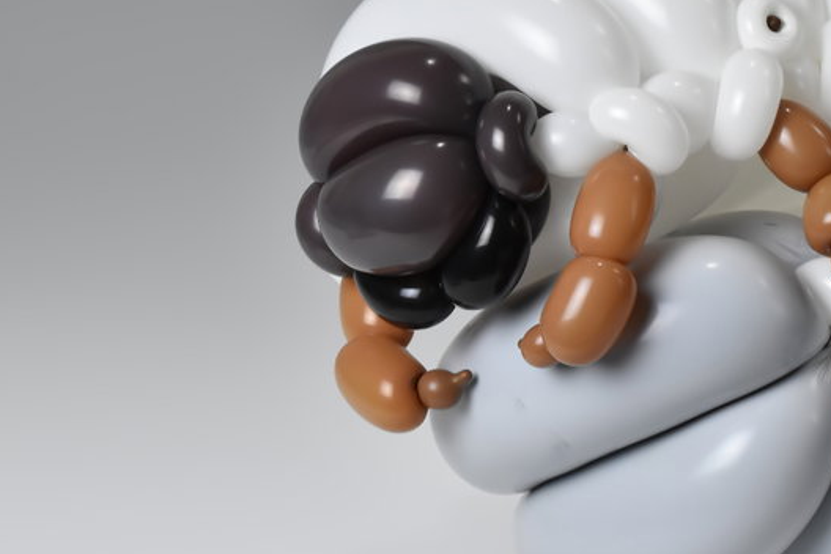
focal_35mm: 261
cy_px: 233
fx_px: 6025
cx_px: 744
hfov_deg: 7.9
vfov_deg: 5.3
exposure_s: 1/50
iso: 1600
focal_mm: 85
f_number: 11
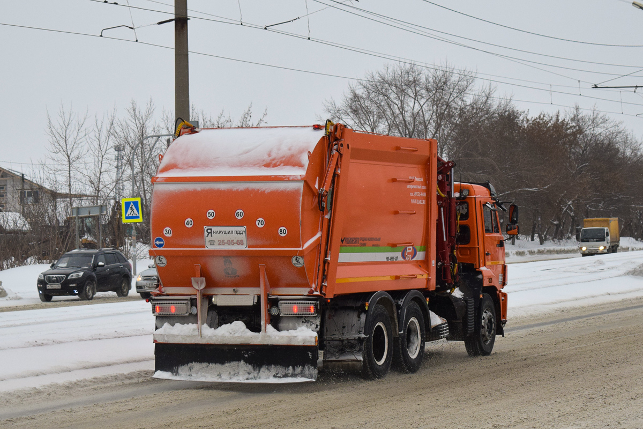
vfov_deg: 16.6
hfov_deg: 24.6
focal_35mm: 82
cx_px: 322
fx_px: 1473
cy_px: 214
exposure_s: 1/1000
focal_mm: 55
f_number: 5.6
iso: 800
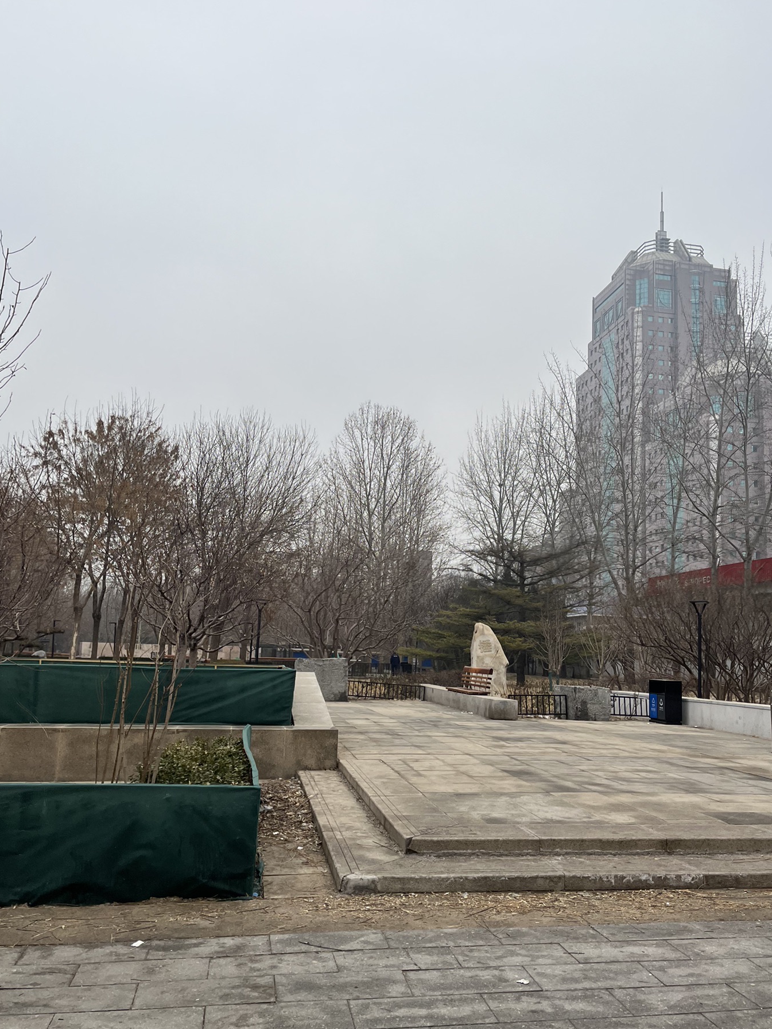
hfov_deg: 48.2
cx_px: 411
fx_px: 862
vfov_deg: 61.6
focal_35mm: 29
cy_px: 539
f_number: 1.6
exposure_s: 1/1096
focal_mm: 5.1
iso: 50
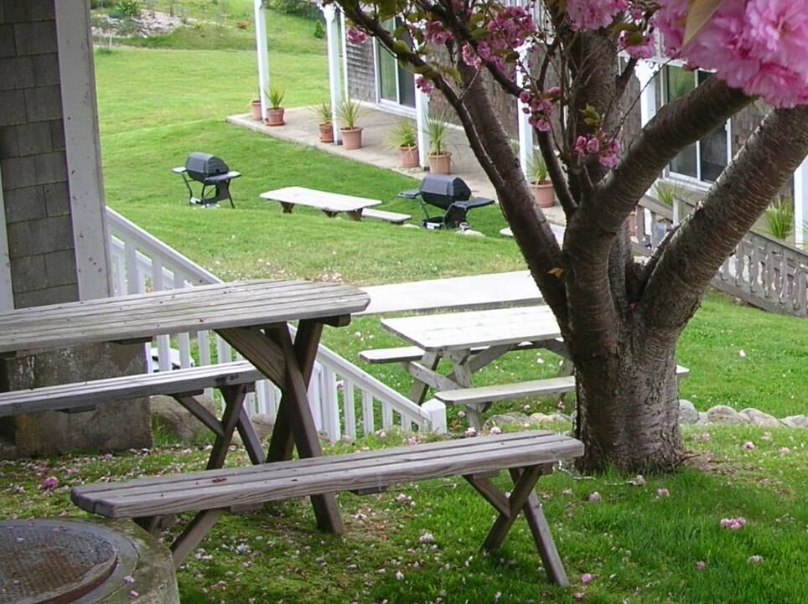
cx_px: 818
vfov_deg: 17.3
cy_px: 237
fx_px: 1982
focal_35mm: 85
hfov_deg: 22.1
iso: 50
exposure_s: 1/74.2
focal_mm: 6.6
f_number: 3
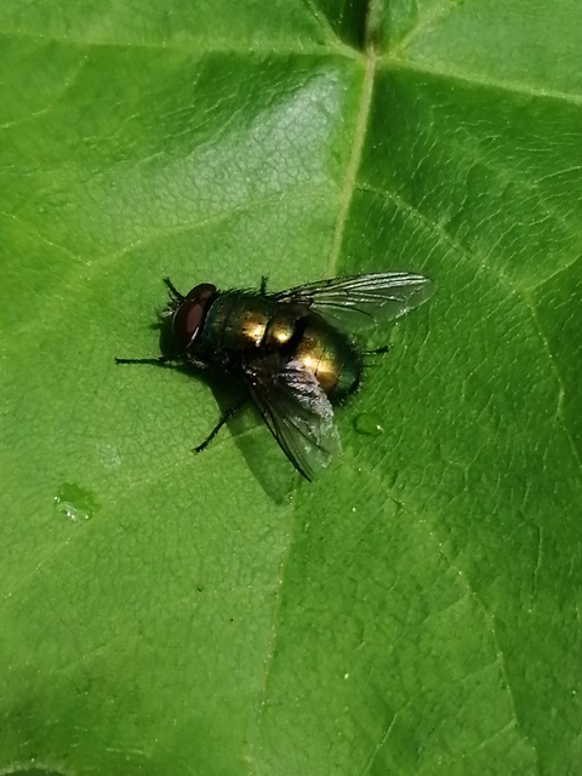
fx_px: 2331
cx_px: 291
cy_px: 388
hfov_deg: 14.2
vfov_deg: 18.9
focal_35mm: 104
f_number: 1.8
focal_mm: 3.46
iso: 50
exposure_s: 1/317
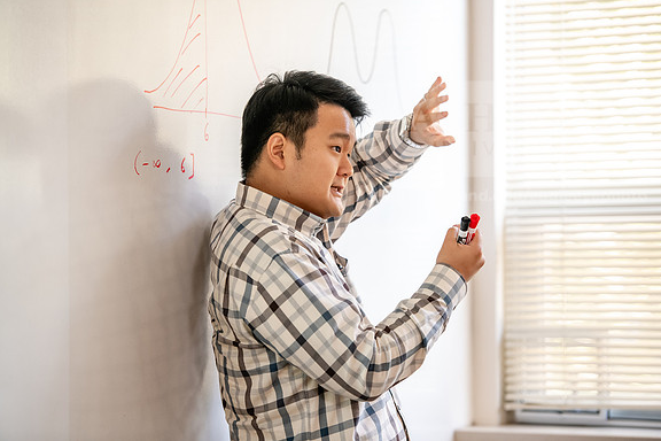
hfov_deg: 15.1
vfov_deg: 10.1
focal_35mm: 136
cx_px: 332
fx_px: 2497
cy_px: 220
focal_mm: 135
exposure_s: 1/200
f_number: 3.2
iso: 2000
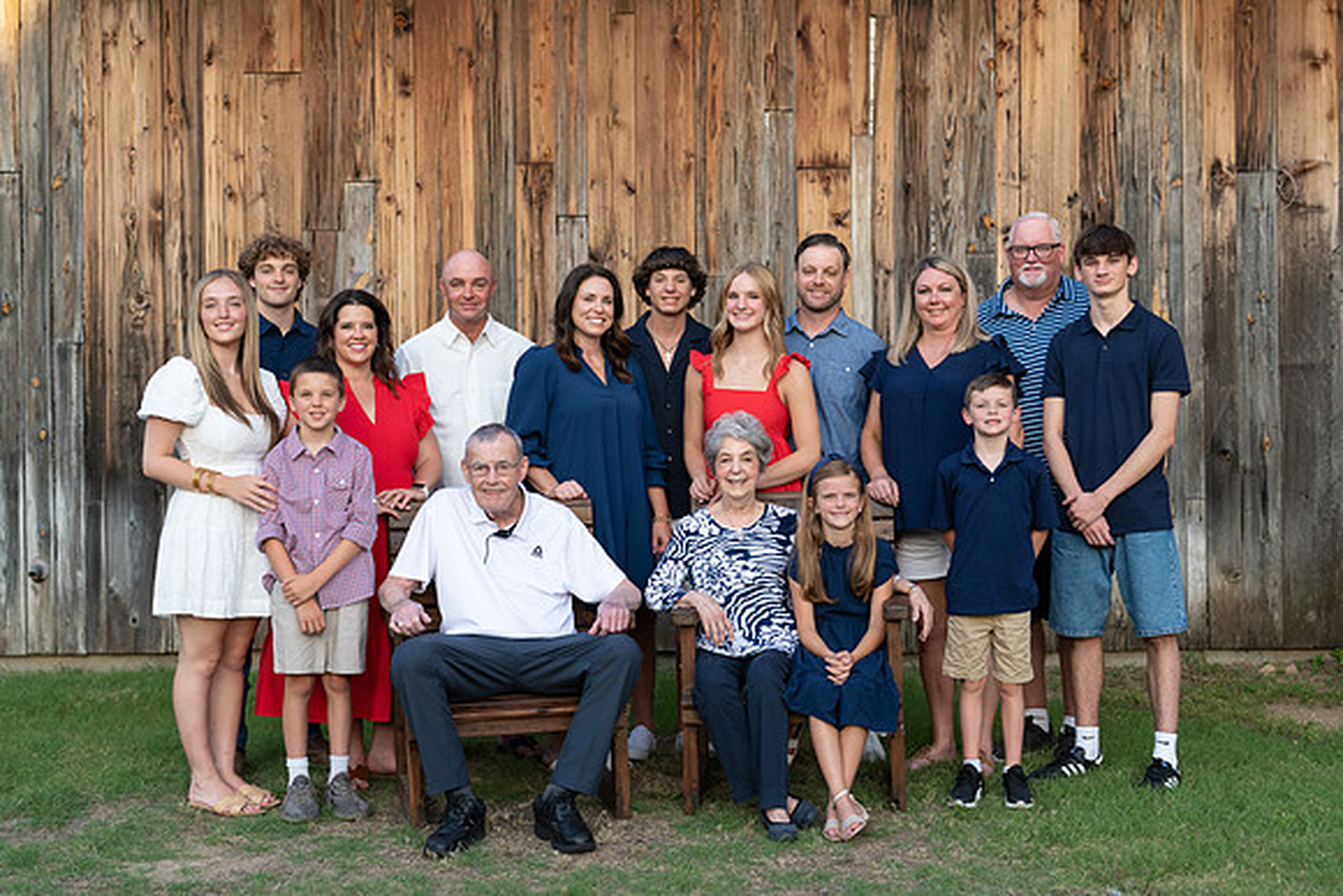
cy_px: 441
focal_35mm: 54
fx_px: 2030
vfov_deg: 24.9
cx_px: 678
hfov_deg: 36.6
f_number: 2.2
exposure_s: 1/800
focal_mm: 50
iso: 200
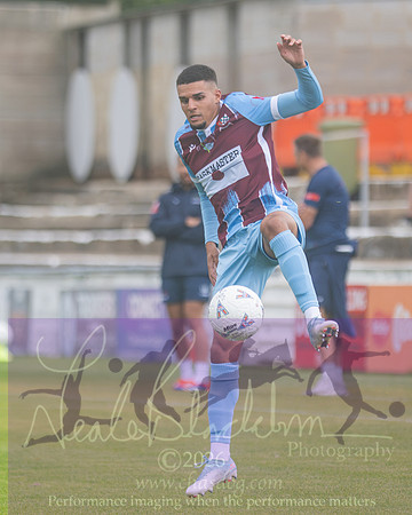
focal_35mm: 572
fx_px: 8723
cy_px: 257
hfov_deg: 2.7
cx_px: 204
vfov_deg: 3.4
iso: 400
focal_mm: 195
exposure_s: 1/1250
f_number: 2.8
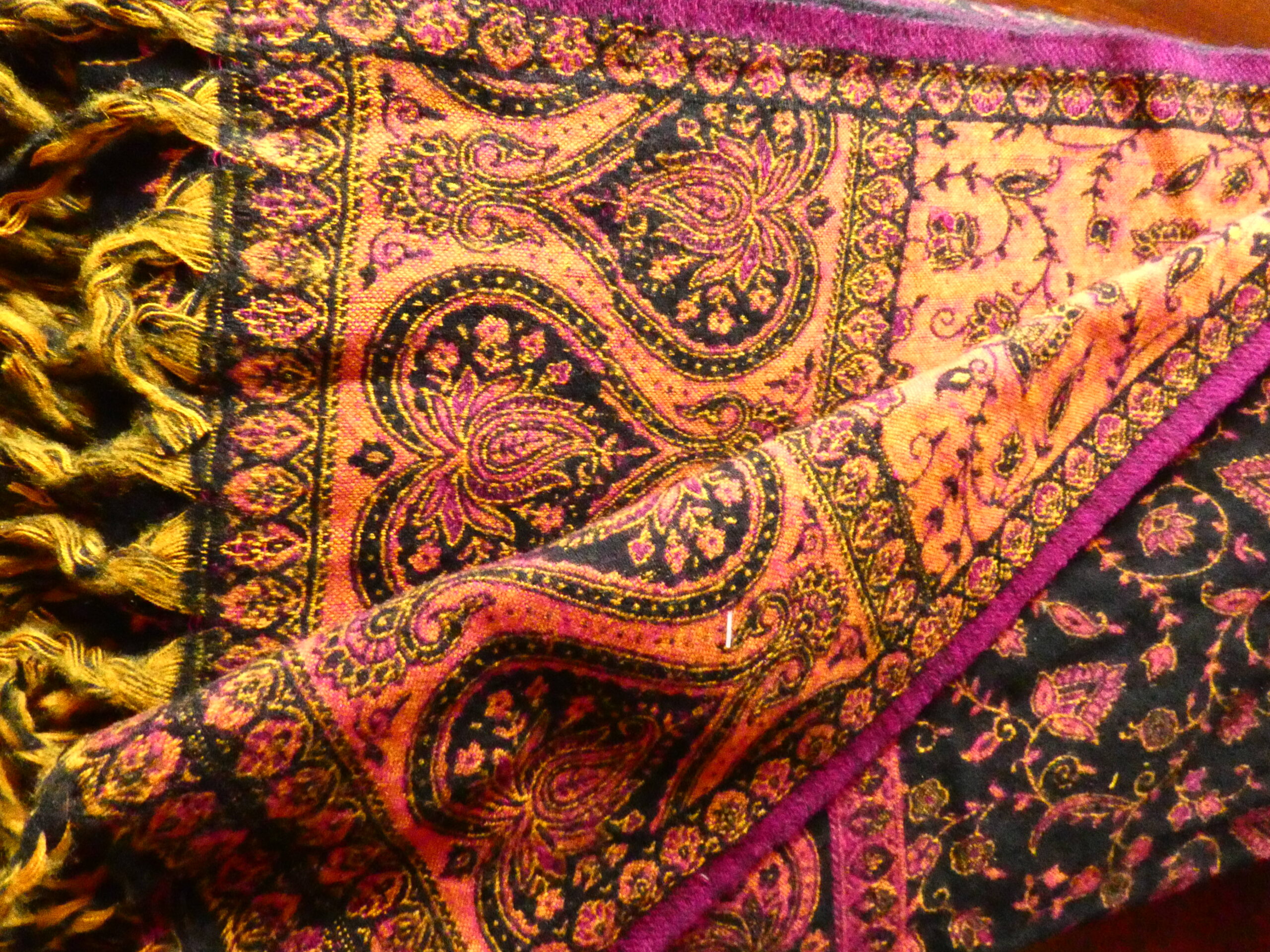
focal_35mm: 20
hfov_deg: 81.7
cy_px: 476
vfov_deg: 66.0
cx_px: 635
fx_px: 734
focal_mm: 3.6
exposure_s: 1/60
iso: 3200
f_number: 7.1
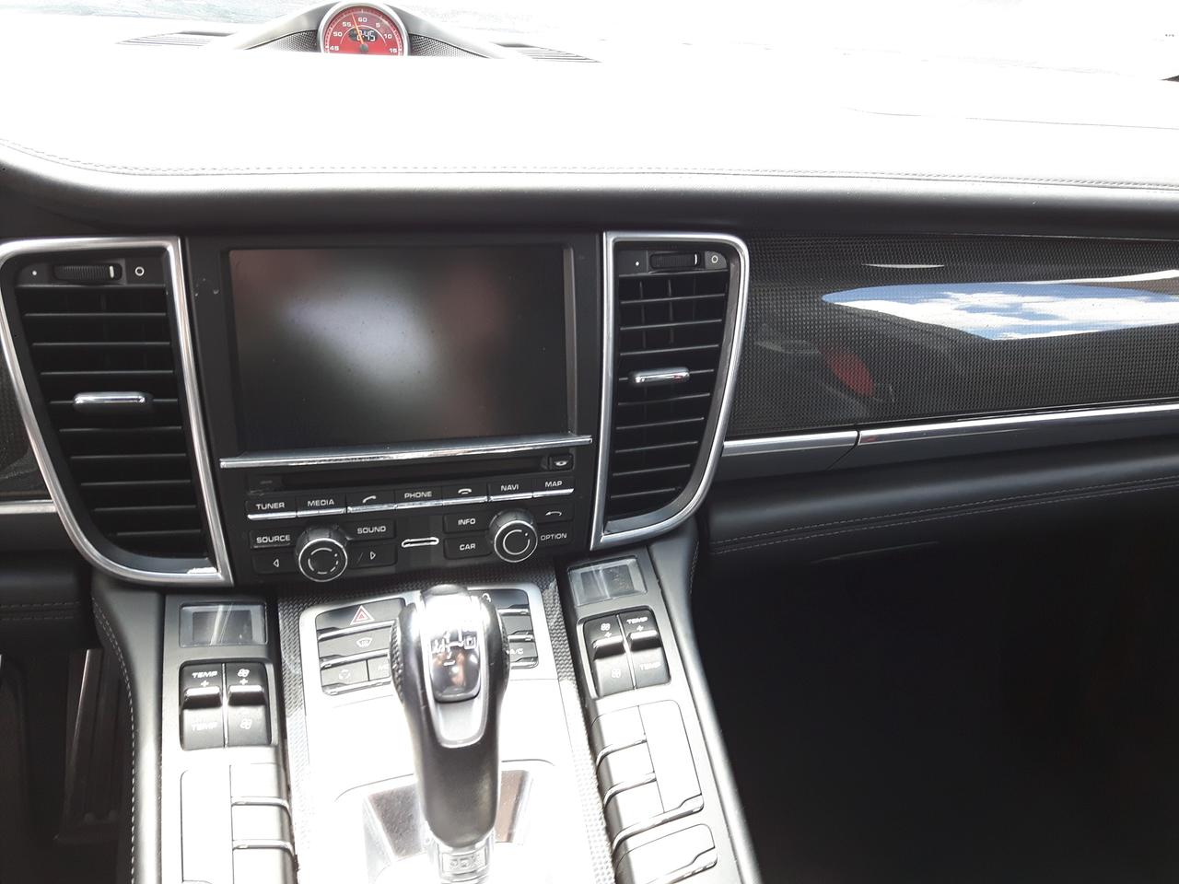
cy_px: 442
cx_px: 590
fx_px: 1056
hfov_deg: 58.4
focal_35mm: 31
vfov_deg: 45.4
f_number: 1.9
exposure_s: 1/33
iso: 50
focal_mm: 3.7
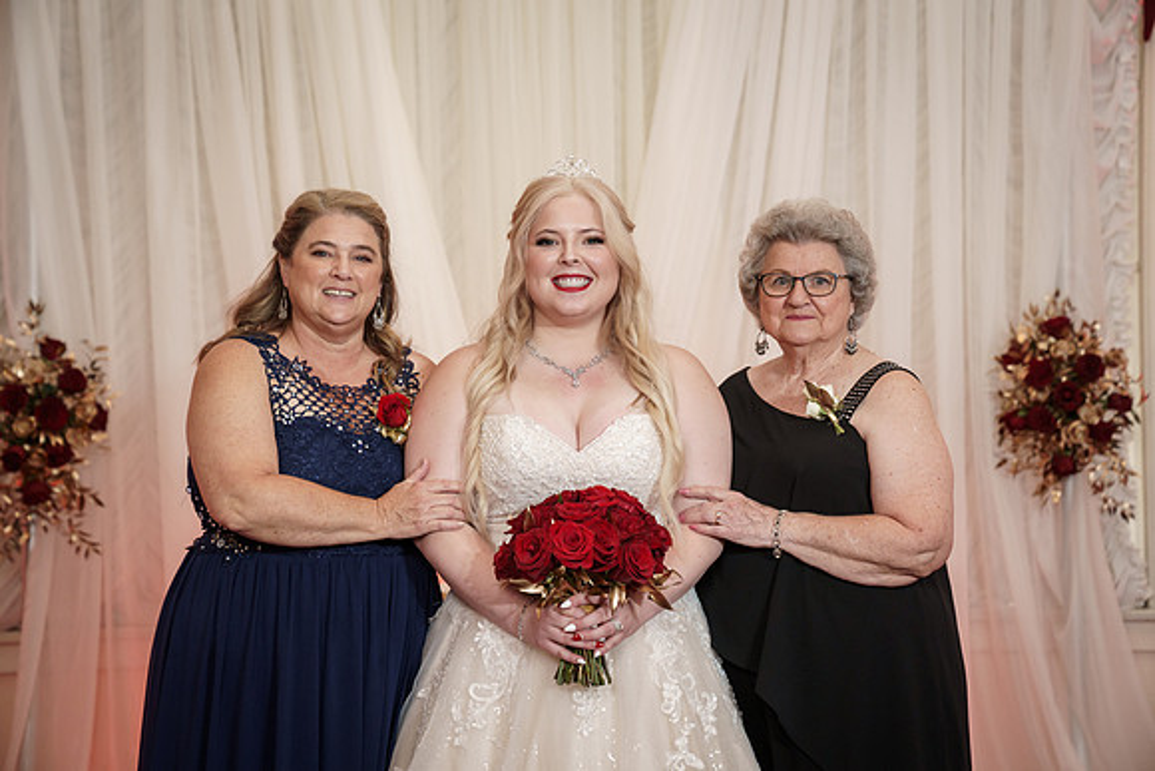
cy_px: 386
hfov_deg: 28.8
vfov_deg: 19.5
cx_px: 578
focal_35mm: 70
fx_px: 2246
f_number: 4
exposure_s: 1/100
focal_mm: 70
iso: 2000
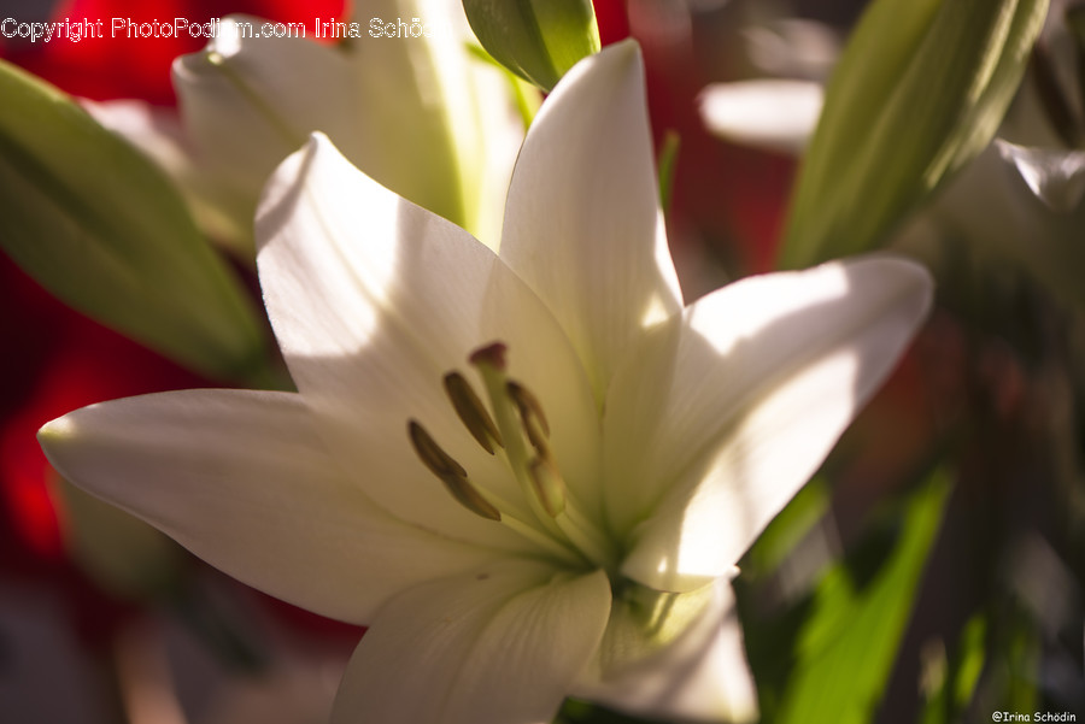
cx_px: 542
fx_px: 3166
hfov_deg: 19.4
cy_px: 362
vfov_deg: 13.1
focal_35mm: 105
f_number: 3.2
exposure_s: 1/200
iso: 100
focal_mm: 105
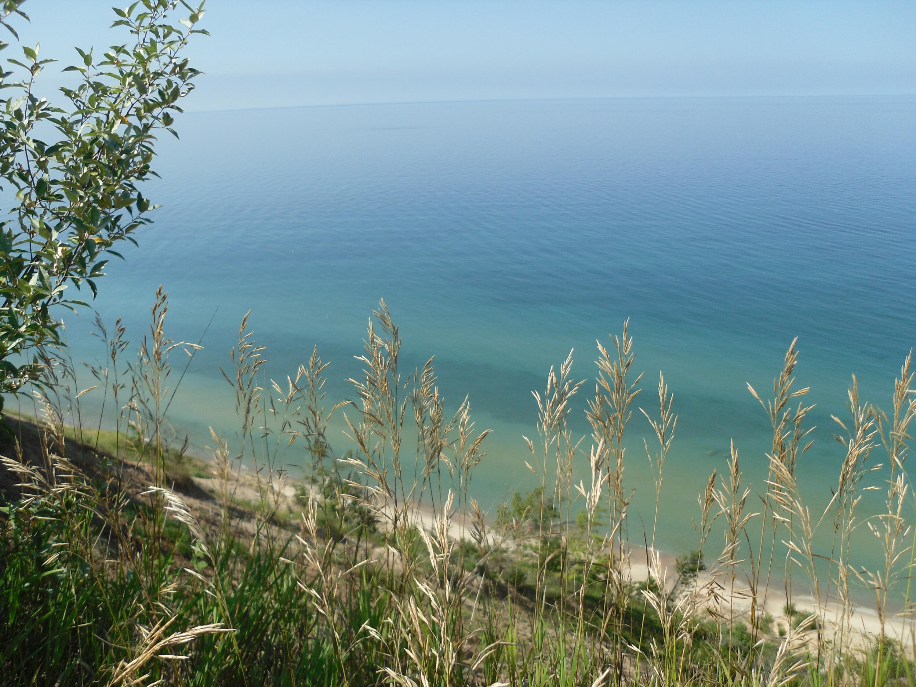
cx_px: 458
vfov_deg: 41.8
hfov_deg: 54.0
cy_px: 344
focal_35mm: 34
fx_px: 900
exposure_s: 1/215
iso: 80
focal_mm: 6
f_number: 8.1
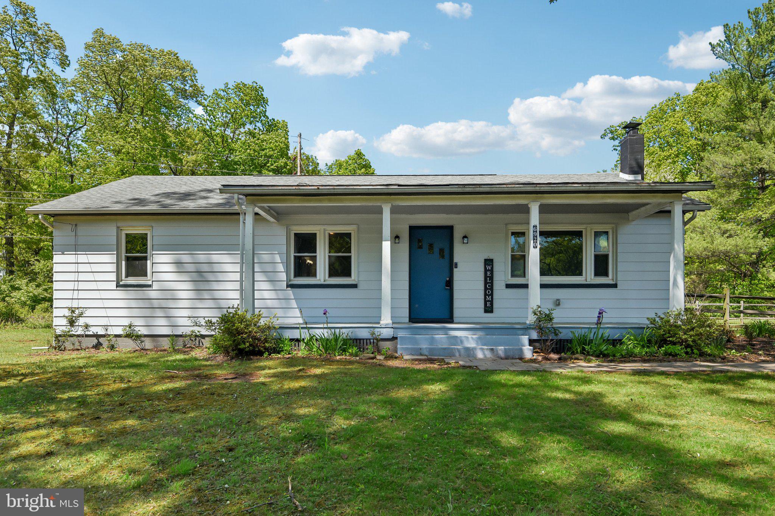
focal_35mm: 24
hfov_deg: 73.7
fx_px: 517
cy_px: 258
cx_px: 388
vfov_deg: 53.1
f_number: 8
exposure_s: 1/800
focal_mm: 24
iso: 400
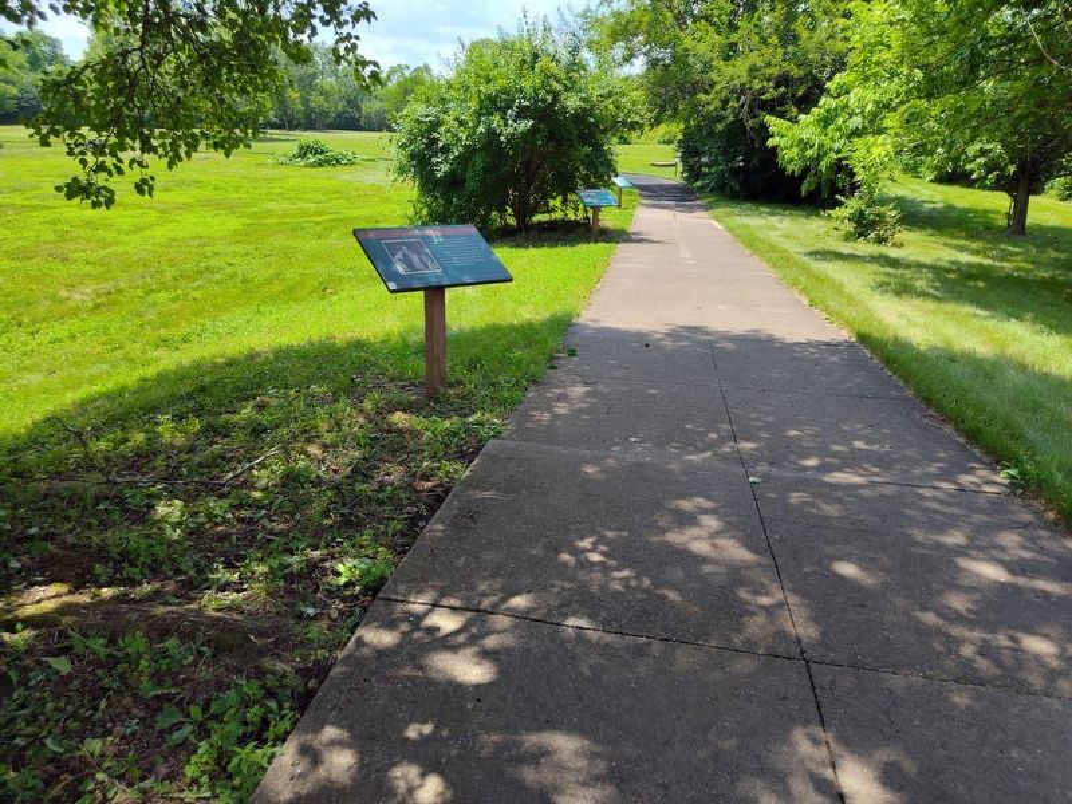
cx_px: 536
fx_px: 712
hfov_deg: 73.9
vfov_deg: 58.9
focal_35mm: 23
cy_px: 402
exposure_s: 1/940
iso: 100
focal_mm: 5.56
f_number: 1.8
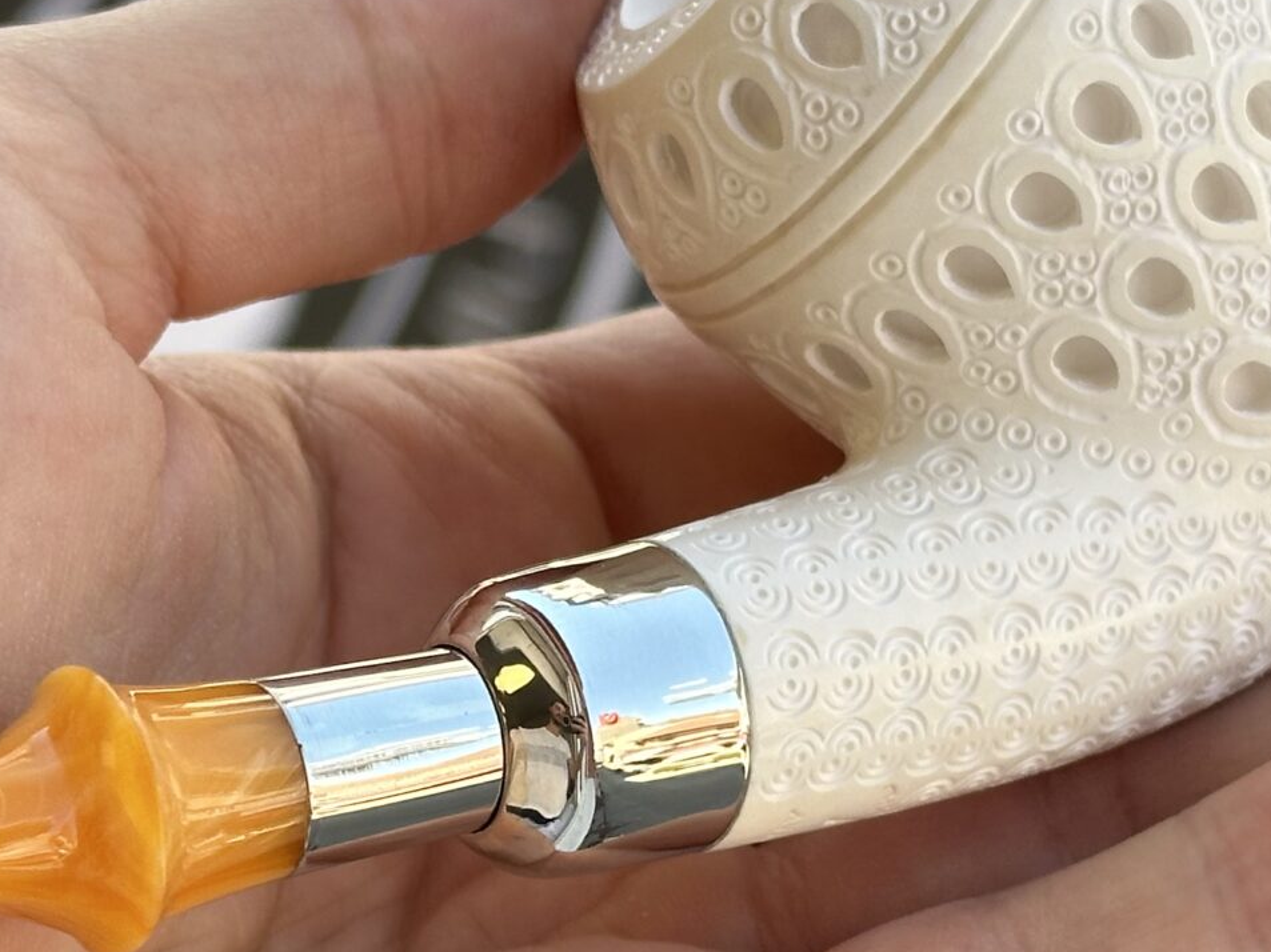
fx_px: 4735
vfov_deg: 11.5
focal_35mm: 129
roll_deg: +2.4
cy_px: 579
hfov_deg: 15.3
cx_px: 512
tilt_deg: -23.3
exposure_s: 1/623
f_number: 1.78
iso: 64
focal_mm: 6.86
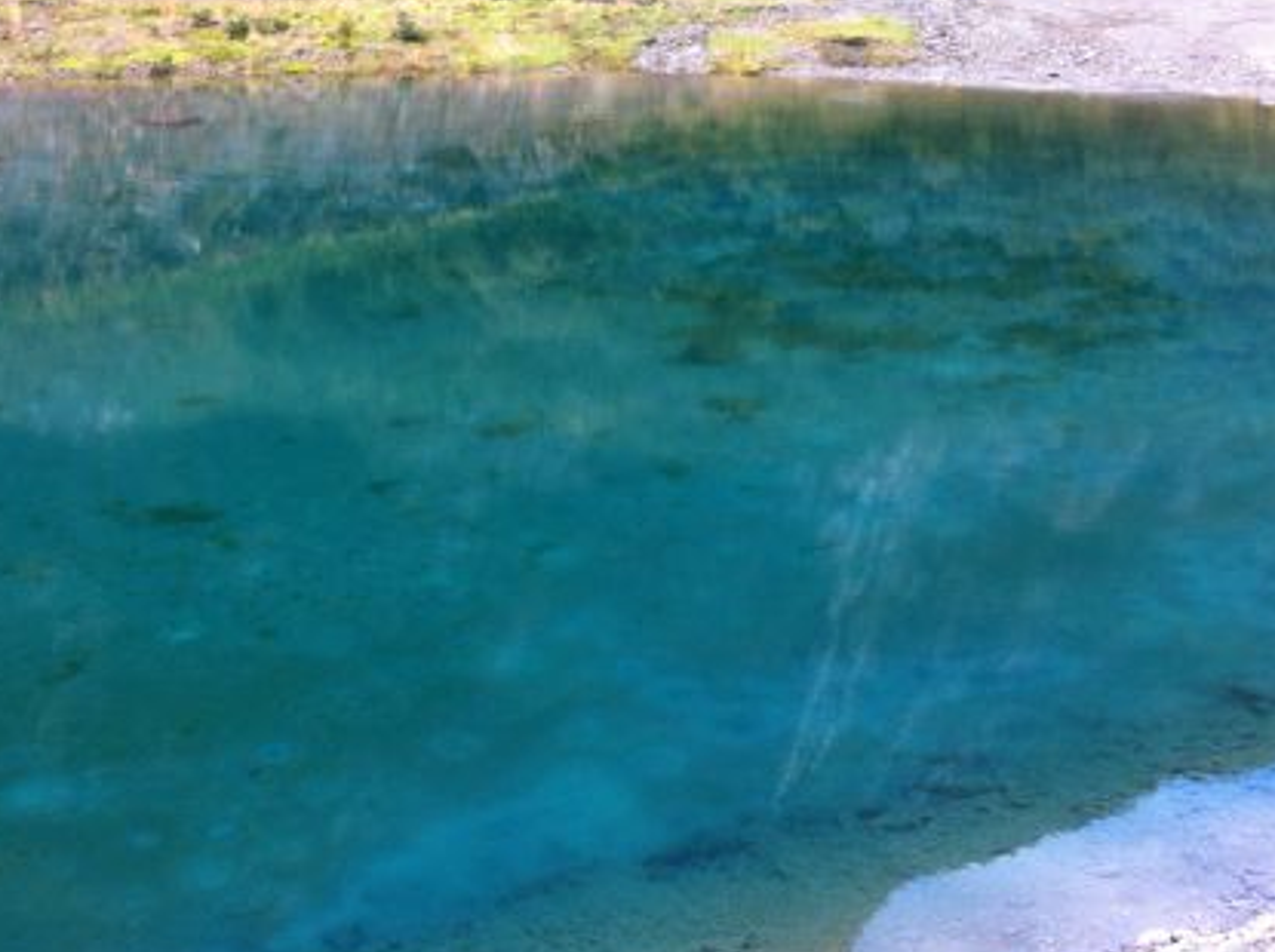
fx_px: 1986
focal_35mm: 54
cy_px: 249
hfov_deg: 35.5
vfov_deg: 26.6
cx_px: 519
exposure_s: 1/136
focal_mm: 3.85
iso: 80
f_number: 2.8
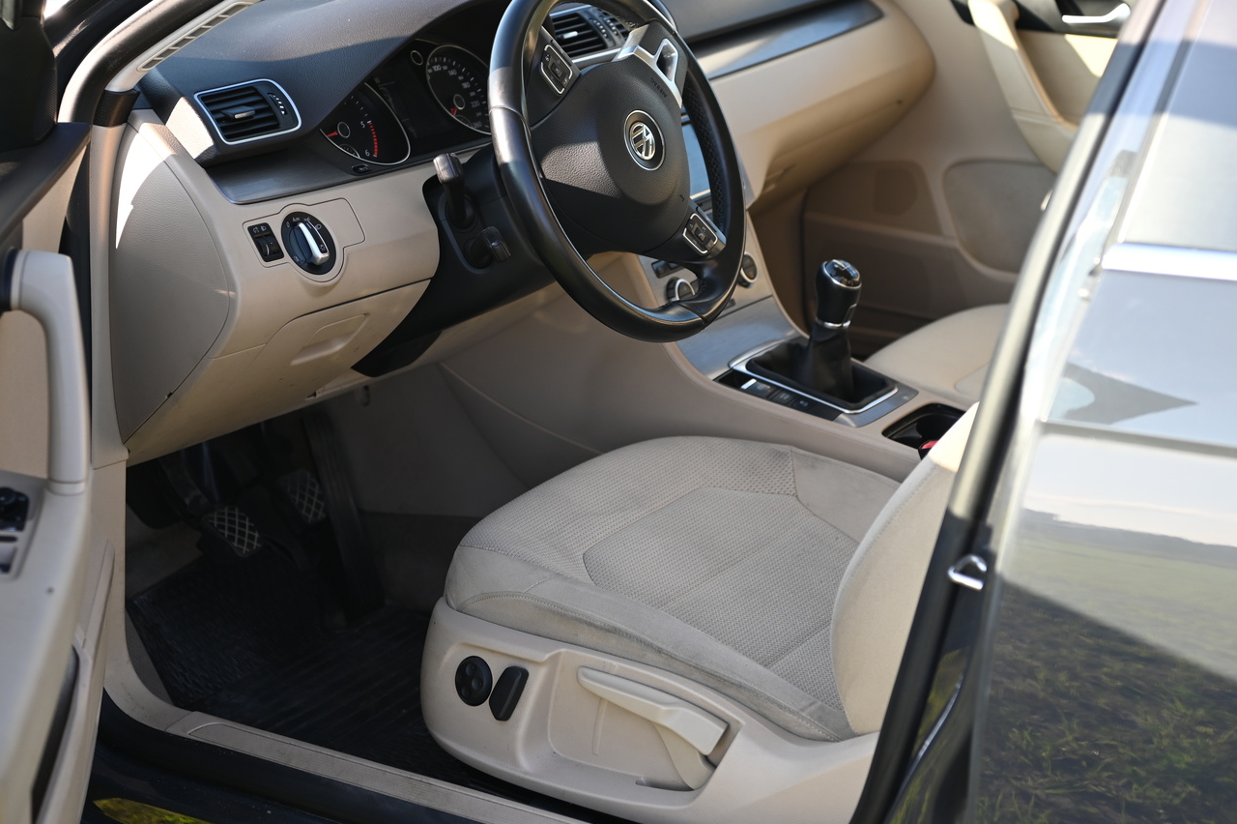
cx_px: 621
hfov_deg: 27.0
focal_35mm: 75
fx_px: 2576
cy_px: 334
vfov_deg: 18.1
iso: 200
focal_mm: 60
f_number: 4
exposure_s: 1/250
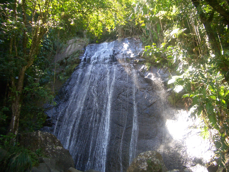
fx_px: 232
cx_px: 114
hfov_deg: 52.6
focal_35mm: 35
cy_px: 86
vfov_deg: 40.7
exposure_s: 1/125
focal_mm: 5.8
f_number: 2.6
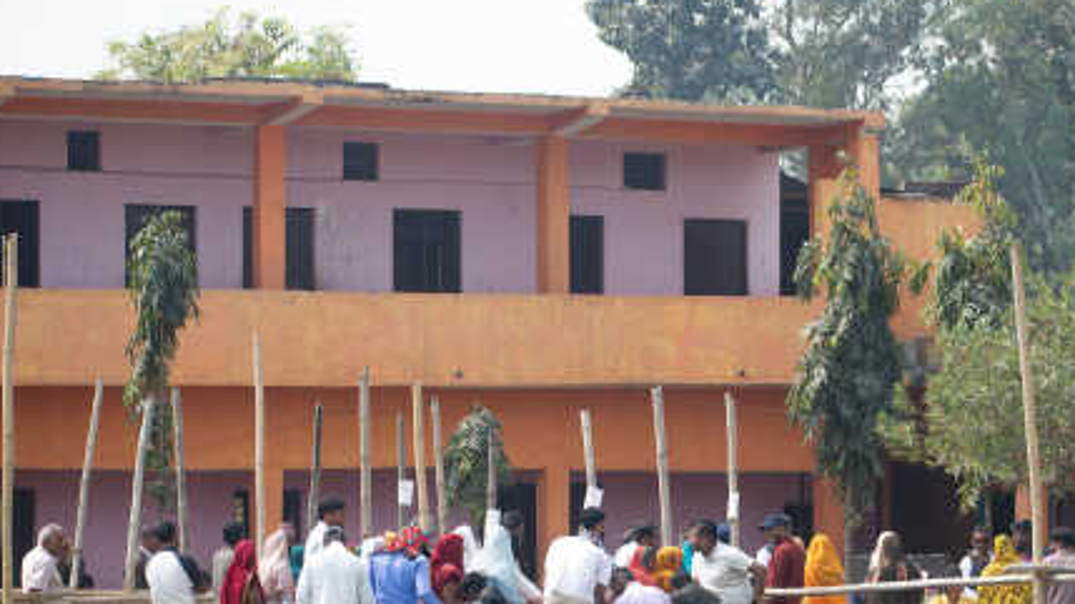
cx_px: 714
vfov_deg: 7.9
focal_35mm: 154
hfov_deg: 13.9
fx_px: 4388
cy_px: 466
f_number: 4.5
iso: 200
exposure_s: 1/800
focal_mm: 70
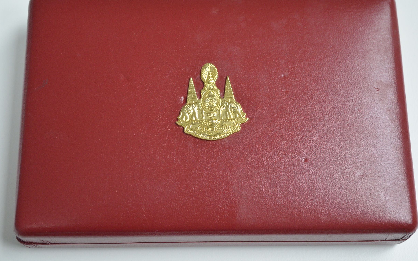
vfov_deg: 18.3
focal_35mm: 71
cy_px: 129
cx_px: 210
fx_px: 809
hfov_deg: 29.0
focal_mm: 46
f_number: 5.3
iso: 1100
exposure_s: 1/60
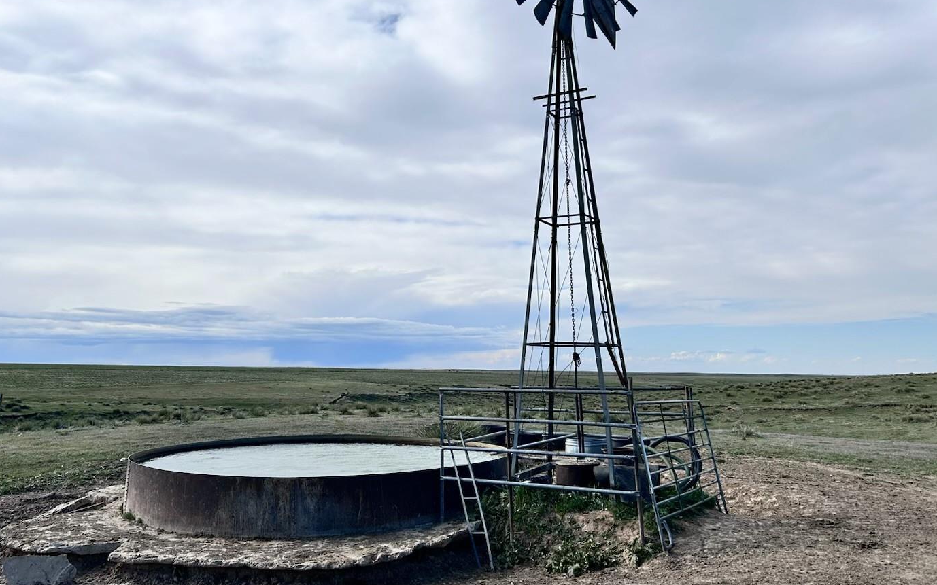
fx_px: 817
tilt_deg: +9.3
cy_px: 225
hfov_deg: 59.4
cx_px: 399
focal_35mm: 32
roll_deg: +0.5
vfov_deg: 39.2
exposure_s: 1/7463
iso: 50
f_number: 1.5
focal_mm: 5.7
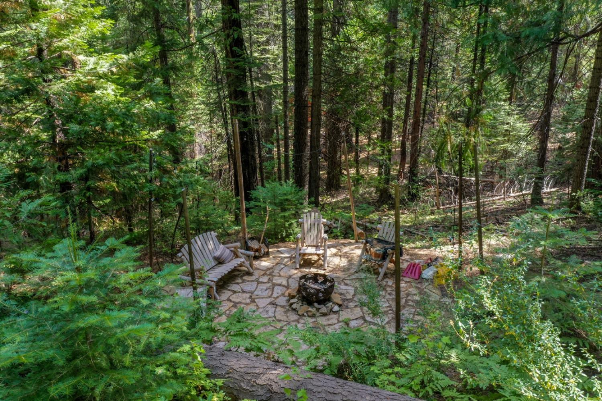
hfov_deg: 65.5
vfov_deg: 46.4
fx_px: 468
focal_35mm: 28
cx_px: 301
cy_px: 200
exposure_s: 1/80
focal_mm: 10.26
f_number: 8
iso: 400
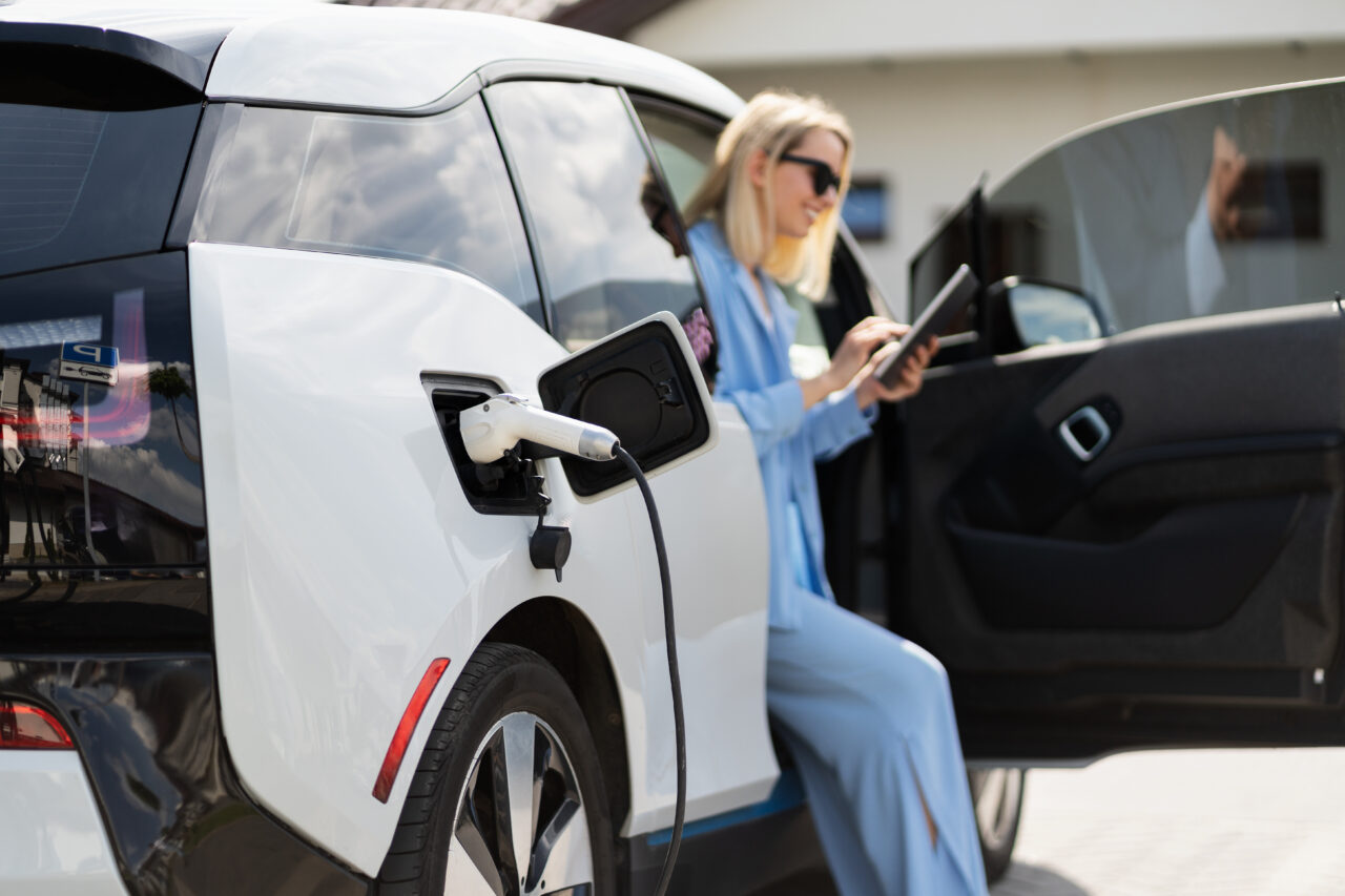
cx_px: 672
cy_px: 448
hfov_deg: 23.9
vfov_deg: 16.1
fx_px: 3175
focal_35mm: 85
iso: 100
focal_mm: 85
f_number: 1.8
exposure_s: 1/2500
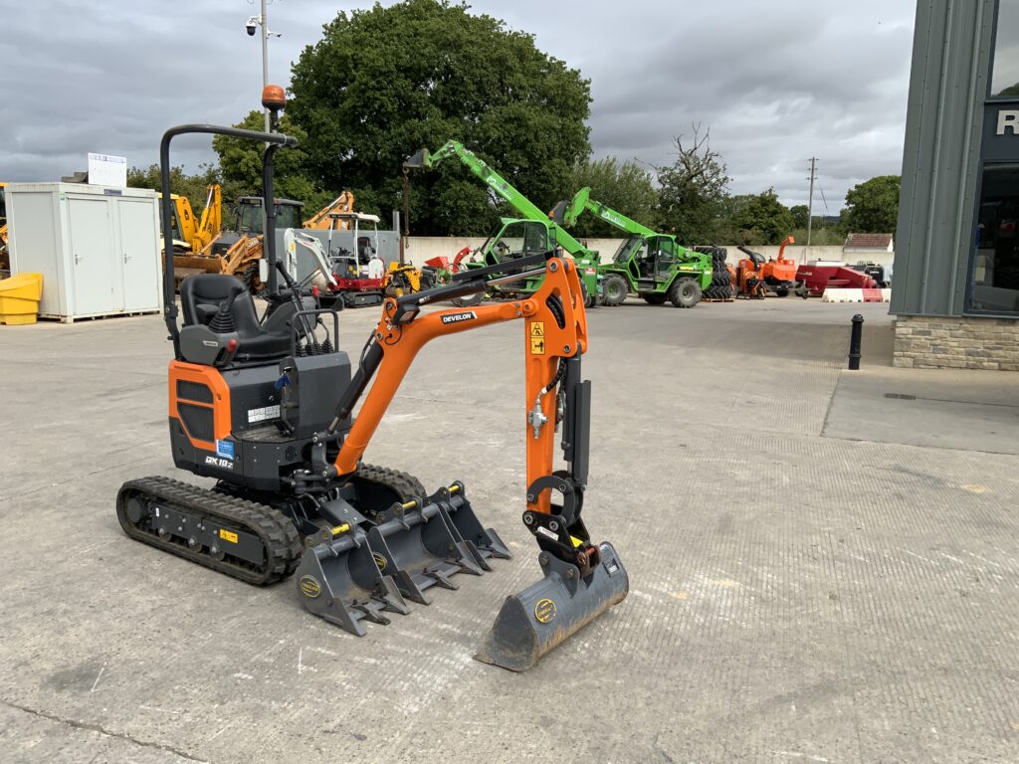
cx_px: 510
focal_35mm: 29
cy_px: 382
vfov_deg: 48.2
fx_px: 854
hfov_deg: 61.7
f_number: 1.8
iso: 16
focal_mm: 3
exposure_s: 1/1377
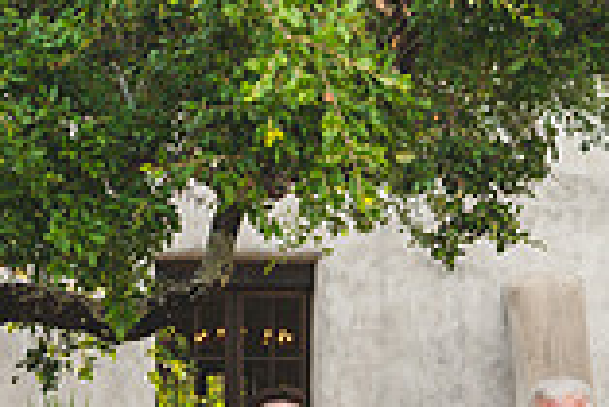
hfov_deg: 15.3
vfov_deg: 10.2
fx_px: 2269
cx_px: 302
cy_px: 402
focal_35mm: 134
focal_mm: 34
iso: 125
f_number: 3.5
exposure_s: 1/160
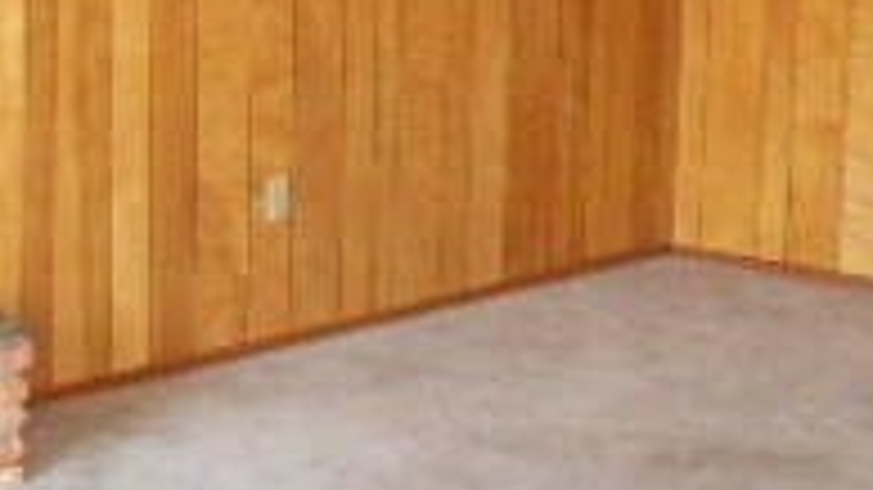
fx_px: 2083
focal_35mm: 90
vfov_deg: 13.3
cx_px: 202
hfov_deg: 23.4
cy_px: 22
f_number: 3.2
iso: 500
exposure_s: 1/25
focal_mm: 4.5
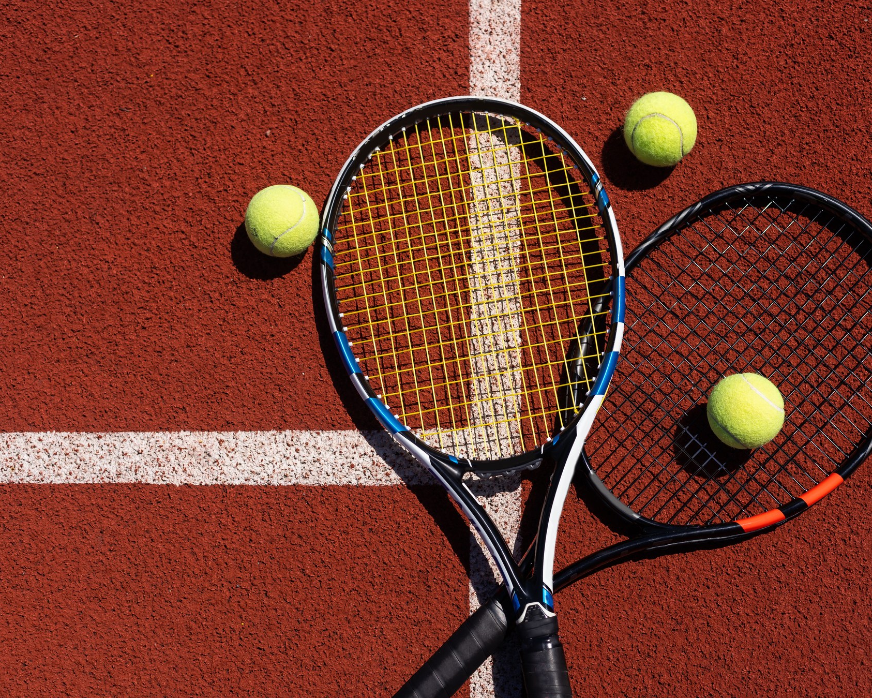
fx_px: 1471
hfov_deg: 33.0
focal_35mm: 57
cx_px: 487
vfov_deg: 26.7
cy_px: 351
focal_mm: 50
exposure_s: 1/2500
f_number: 4
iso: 64
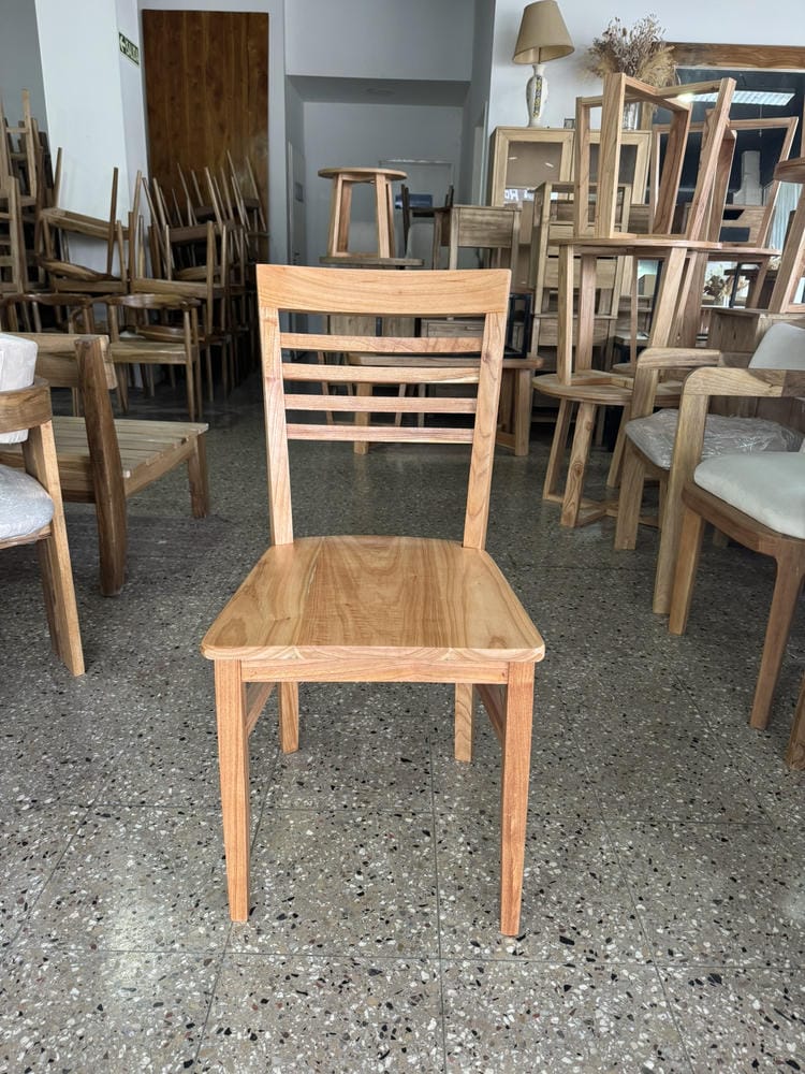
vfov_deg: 71.6
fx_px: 744
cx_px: 402
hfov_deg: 56.8
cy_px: 537
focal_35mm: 24
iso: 200
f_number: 1.78
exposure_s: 1/76
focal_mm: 6.76
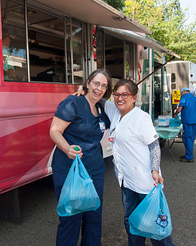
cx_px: 89
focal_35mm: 37
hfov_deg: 40.1
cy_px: 128
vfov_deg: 49.1
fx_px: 269
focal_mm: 18
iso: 200
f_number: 8
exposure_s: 1/200
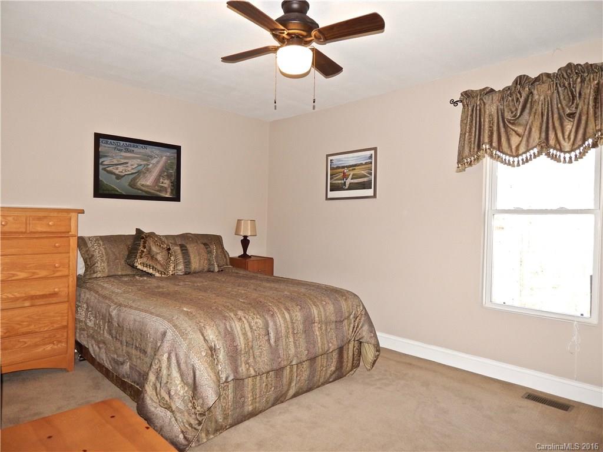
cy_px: 226
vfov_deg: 58.9
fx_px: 401
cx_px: 302
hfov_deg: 73.9
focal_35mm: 23
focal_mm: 4
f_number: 3
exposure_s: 1/30
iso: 200
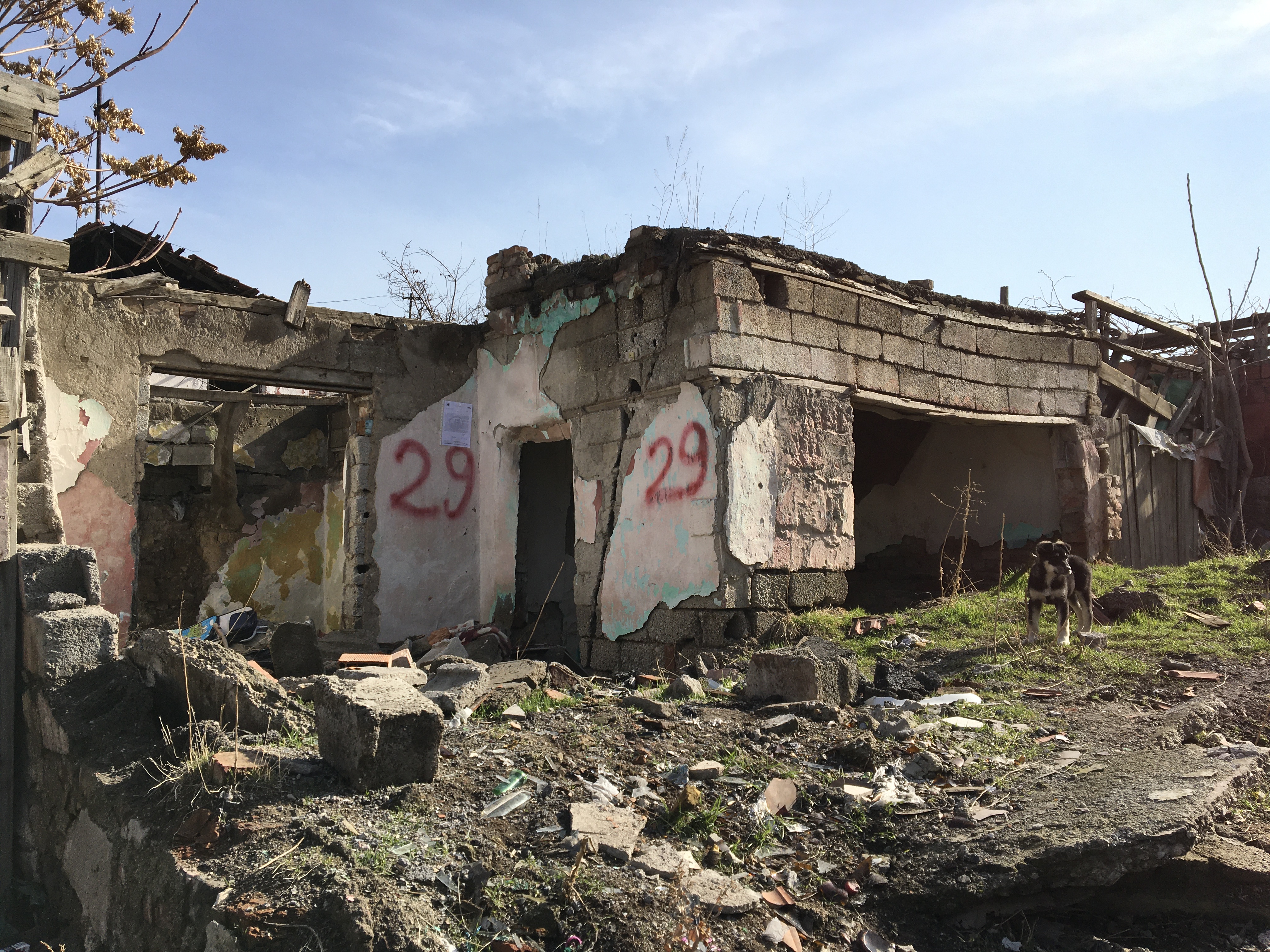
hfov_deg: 61.7
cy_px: 476
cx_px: 635
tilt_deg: +4.6
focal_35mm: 29
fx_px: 1064
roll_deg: -0.3
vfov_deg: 48.2
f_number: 2.2
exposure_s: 1/1832
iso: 25
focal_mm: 4.15
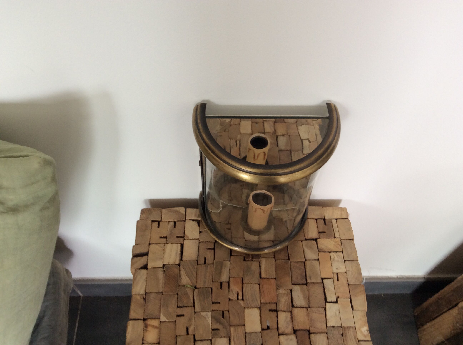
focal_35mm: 32
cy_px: 172
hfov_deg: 56.9
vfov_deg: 44.1
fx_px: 427
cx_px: 232
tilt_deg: -58.7
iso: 32
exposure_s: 1/25
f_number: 2.4
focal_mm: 3.3
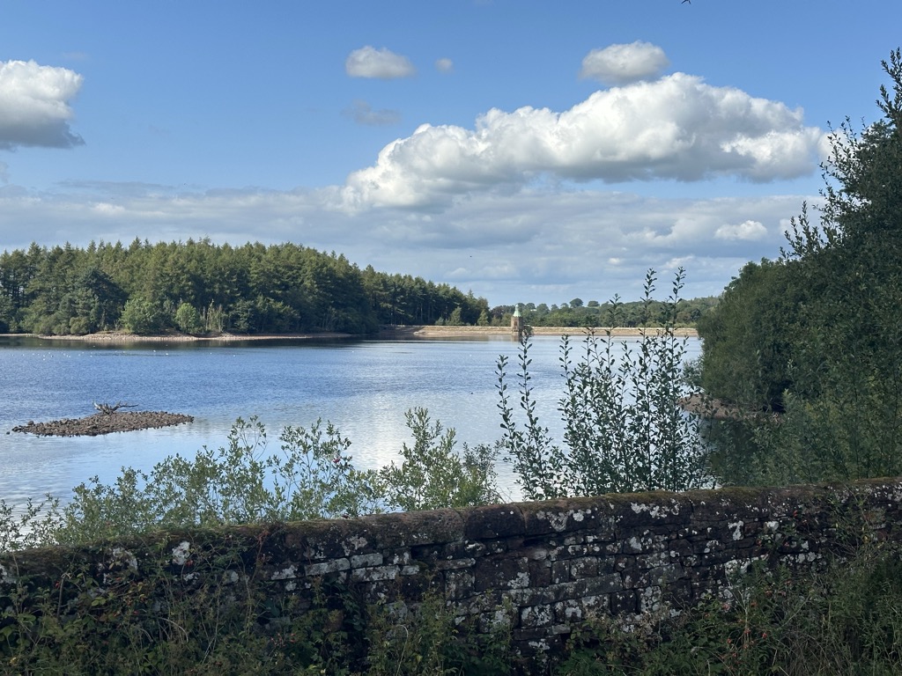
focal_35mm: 48
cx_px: 451
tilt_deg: -0.9
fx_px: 1251
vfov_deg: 30.3
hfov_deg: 39.7
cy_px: 338
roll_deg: -0.3
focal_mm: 6.86
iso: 64
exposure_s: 1/4016
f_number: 1.78
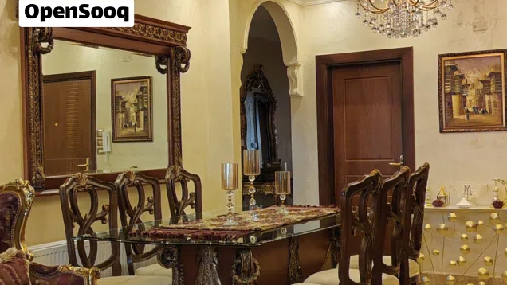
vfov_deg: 21.1
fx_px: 766
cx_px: 254
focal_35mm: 57
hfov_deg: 36.6
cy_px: 142
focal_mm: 5.25
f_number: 1.75
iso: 191
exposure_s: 1/33.3
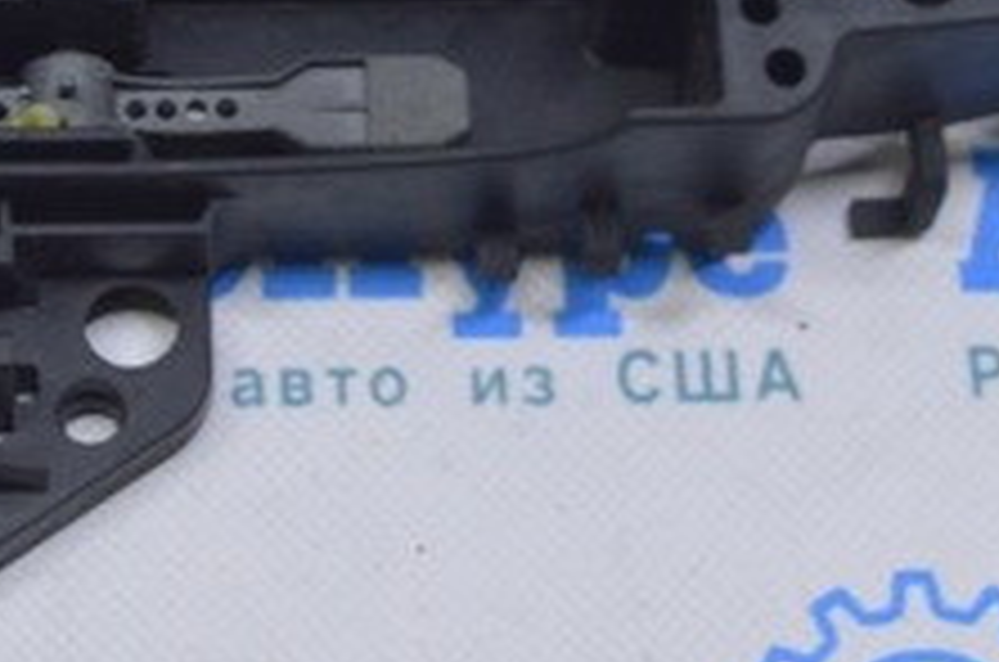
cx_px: 261
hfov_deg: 16.3
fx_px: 3474
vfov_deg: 10.7
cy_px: -79
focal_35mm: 125
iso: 400
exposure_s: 1/25
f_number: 5.6
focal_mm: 29
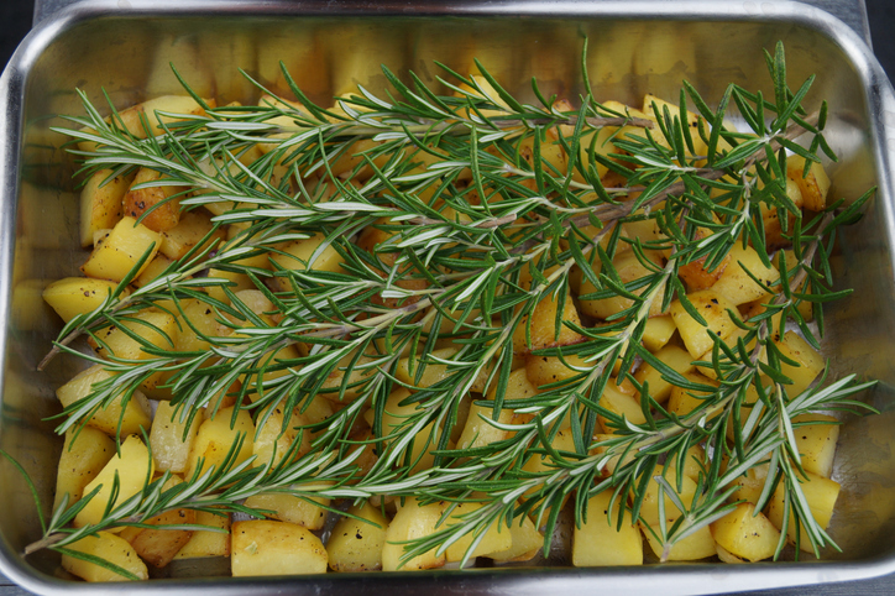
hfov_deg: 37.9
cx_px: 448
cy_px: 298
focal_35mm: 52
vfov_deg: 25.7
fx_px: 1305
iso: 320
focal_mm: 35
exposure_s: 1/160
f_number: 5
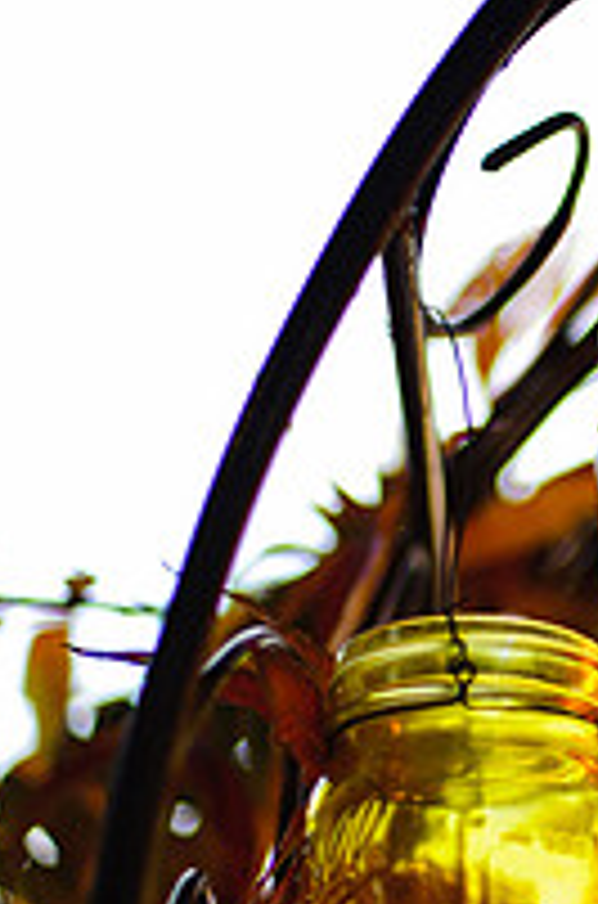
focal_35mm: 112
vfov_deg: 18.3
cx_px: 650
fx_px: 2805
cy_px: 571
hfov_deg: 12.0
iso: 250
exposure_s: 1/640
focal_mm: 50
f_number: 1.4
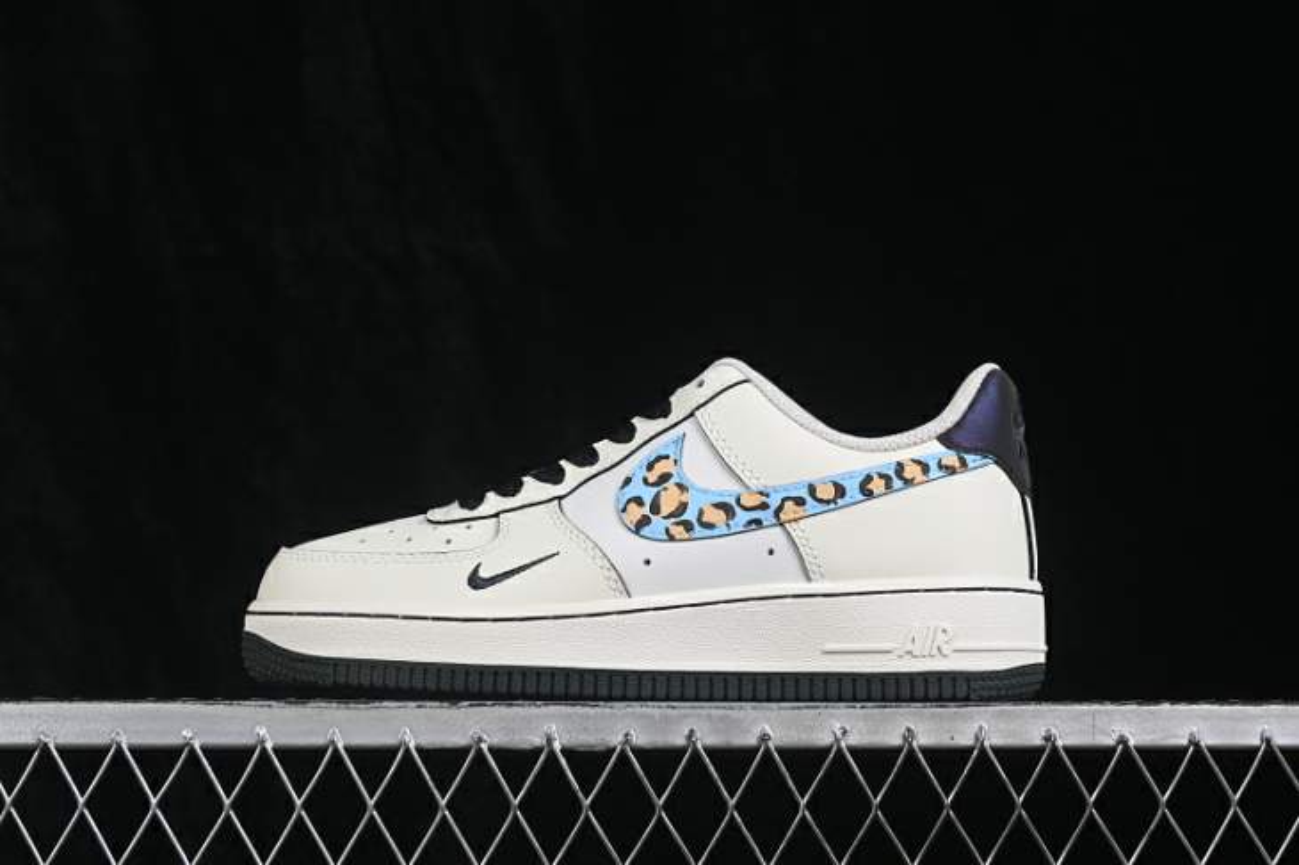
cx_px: 650
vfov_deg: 18.2
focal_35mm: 75
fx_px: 2705
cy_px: 432
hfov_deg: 27.0
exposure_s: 1/80
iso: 160
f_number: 8
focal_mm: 50
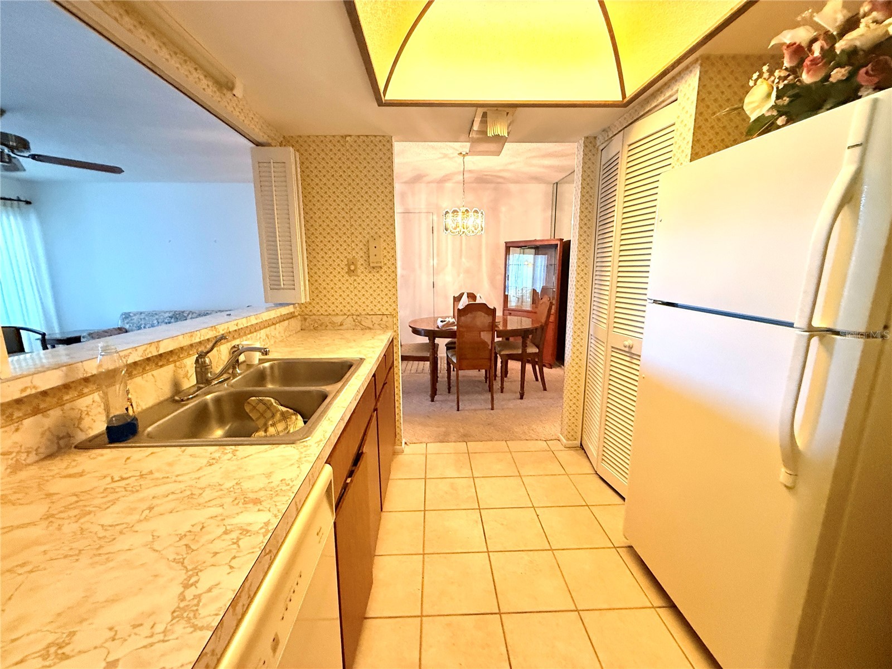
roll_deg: +1.4
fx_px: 361
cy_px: 334
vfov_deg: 85.7
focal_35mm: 14
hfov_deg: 102.1
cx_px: 446
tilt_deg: -10.3
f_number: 2.2
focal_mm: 2.22
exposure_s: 1/60
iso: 500
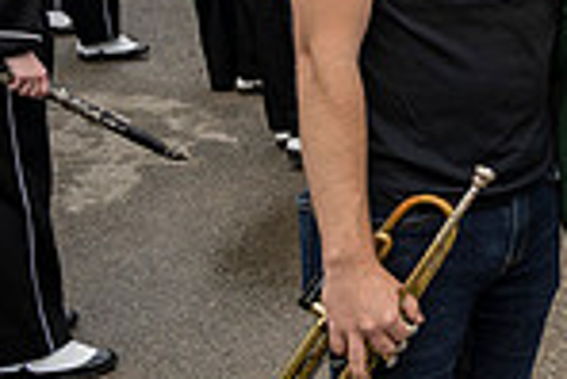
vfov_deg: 12.7
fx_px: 1671
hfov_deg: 16.5
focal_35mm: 106
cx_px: 977
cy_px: -52
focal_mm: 27
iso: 80
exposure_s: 1/160
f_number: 4
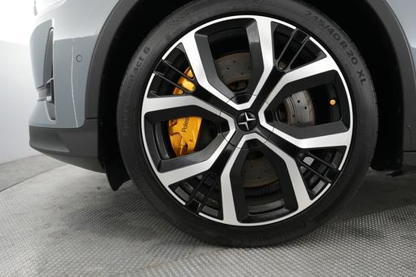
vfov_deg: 42.2
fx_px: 358
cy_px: 118
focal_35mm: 31
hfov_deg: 59.9
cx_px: 247
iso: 5000
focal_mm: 25
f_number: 2.8
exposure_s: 1/160
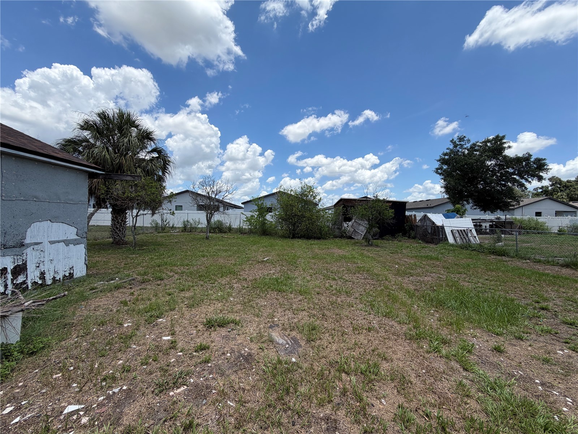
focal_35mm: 14
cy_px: 217
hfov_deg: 102.1
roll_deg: -1.0
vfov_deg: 85.7
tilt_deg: +0.5
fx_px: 234
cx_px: 289
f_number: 2.2
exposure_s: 1/841
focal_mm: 2.22
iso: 20
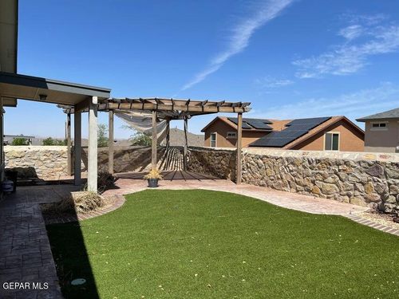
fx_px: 300
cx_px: 200
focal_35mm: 26
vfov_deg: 53.1
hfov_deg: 67.3
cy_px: 150
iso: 32
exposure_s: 1/5376
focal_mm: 5.1
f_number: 1.6
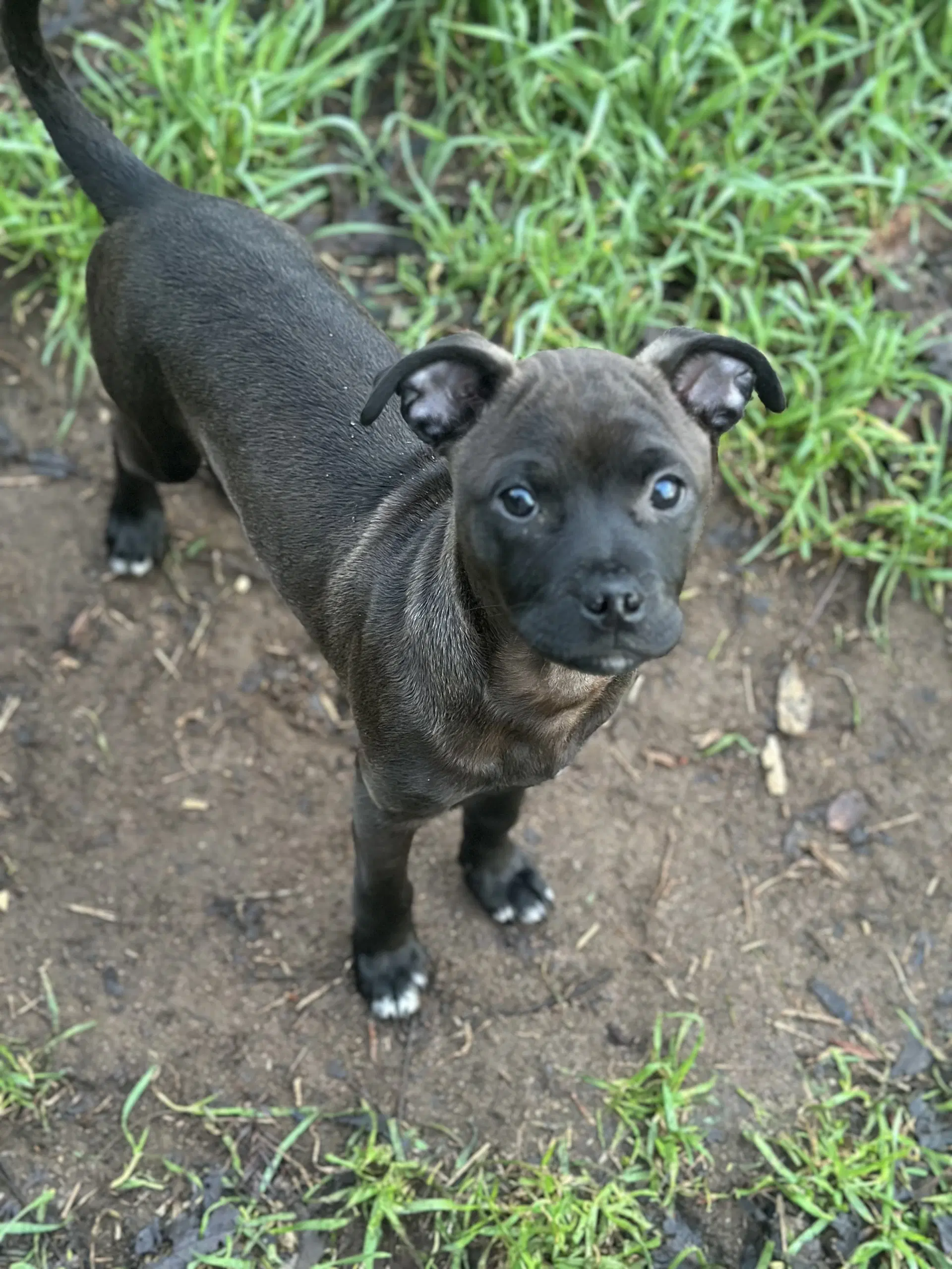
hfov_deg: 30.3
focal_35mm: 48
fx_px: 1760
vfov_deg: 39.7
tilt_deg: -60.0
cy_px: 634
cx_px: 476
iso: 800
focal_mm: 6.86
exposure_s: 1/38
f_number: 1.78
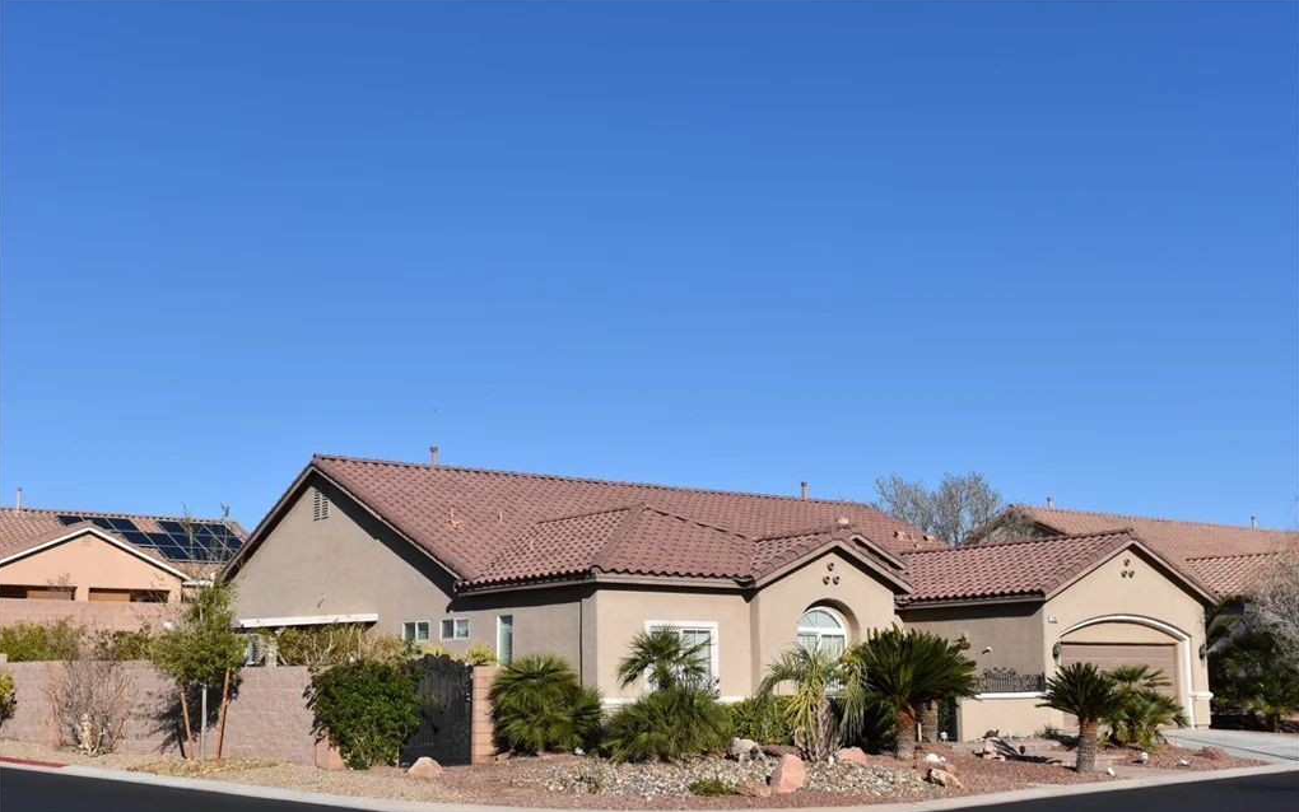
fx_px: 1576
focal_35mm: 45
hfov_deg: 44.8
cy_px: 427
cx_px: 648
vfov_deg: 28.9
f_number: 11
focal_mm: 29
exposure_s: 1/500
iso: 200
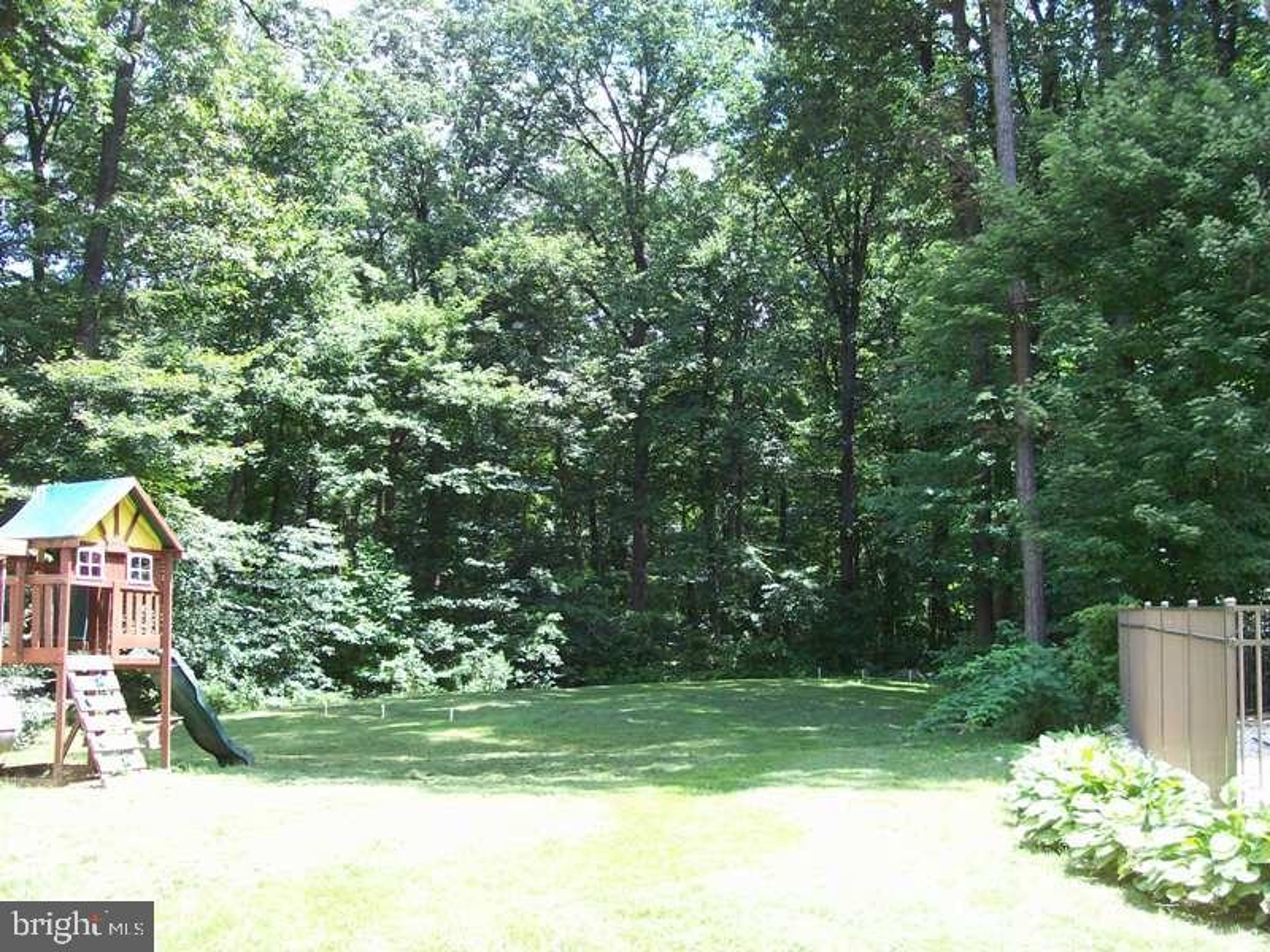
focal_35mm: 36
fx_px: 1321
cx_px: 635
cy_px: 476
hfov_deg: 51.4
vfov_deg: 39.7
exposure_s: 1/168
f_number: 2.7
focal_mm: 6
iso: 80
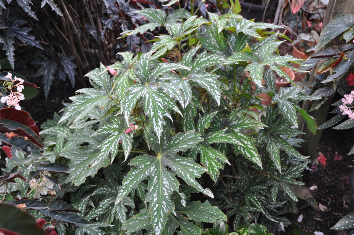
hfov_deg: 48.0
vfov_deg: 32.9
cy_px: 118
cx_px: 177
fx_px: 398
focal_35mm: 40
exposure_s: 1/60
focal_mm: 27
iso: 400
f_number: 4
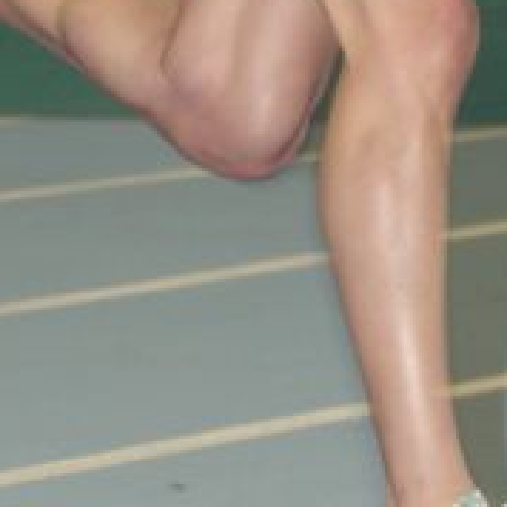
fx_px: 7606
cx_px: 461
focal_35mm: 459
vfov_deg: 3.8
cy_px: -404
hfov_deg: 3.8
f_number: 6.3
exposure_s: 1/125
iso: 800
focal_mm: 80
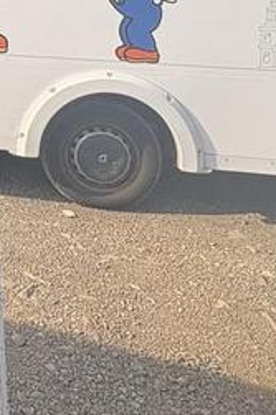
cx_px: -187
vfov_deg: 32.9
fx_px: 599
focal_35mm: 52
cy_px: -53
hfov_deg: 20.4
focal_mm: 2.22
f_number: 2.2
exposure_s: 1/544
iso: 40
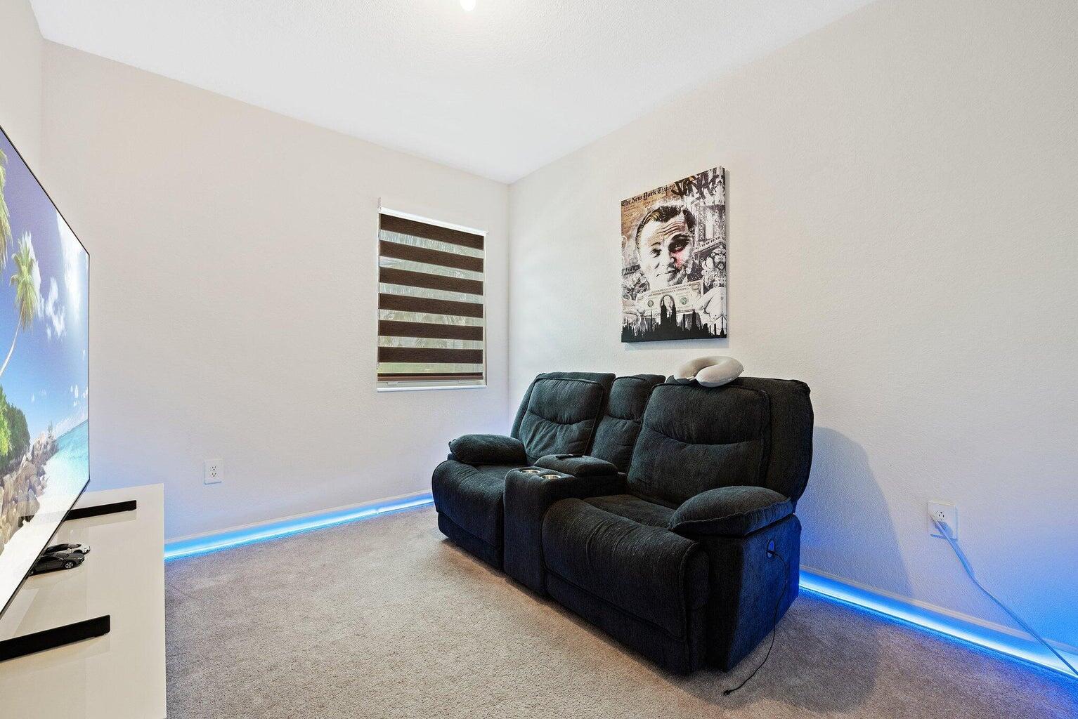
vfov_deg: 81.3
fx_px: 419
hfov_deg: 104.2
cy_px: 360
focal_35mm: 14
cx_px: 539
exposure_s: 1/13
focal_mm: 14
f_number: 8
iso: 900
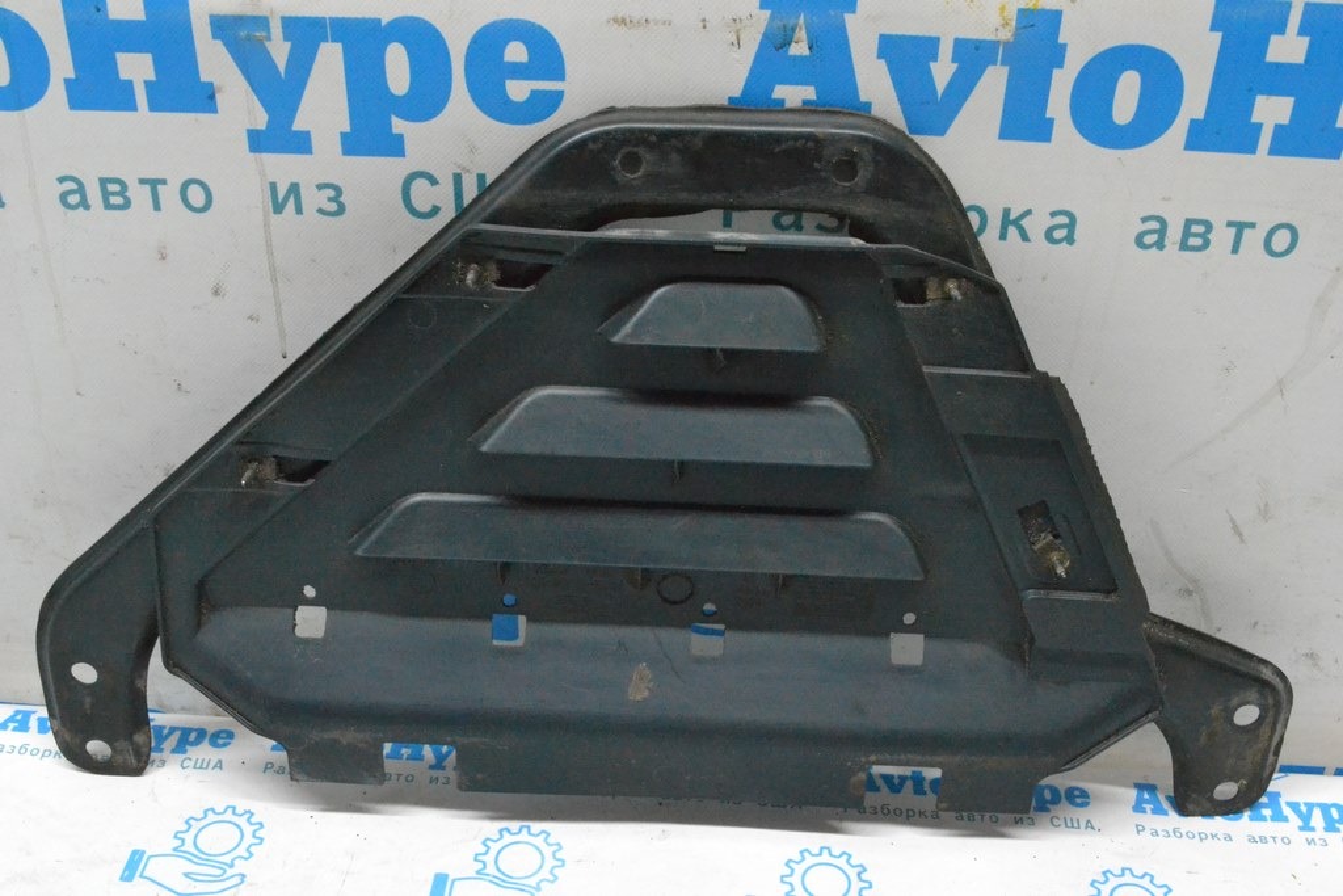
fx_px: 1567
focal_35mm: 42
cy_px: 448
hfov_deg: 46.4
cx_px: 672
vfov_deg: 31.9
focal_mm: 28
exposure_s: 1/160
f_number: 9
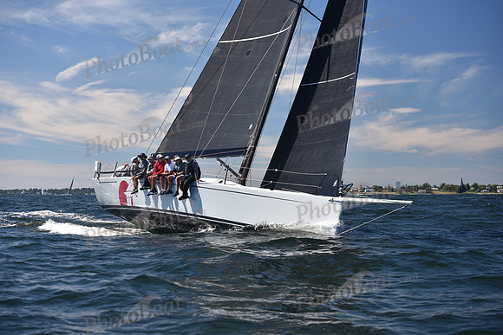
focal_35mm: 70
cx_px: 252
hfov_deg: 28.8
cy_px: 168
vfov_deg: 19.5
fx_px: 978
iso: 200
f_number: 4
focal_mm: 70
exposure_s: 1/800
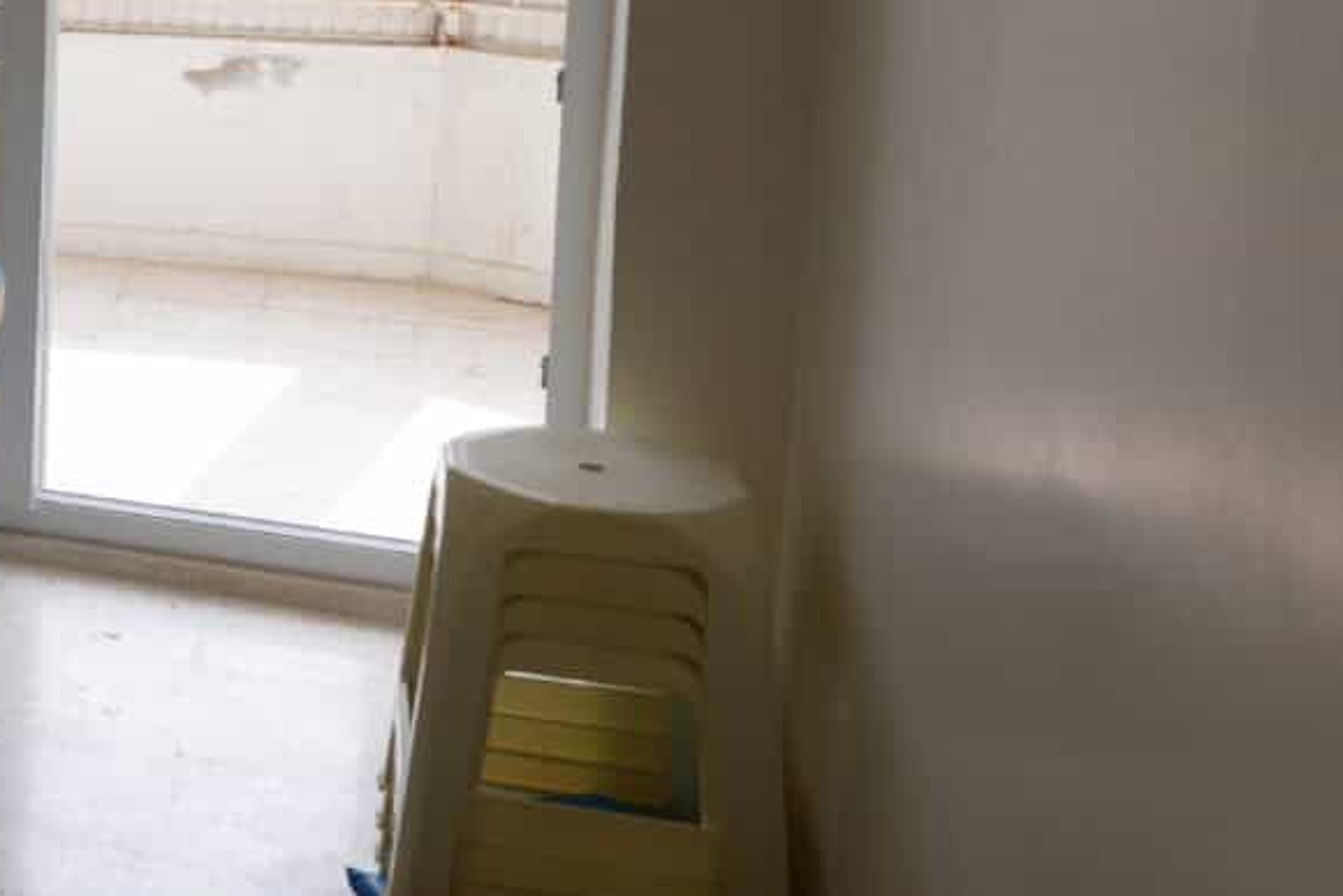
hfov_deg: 22.6
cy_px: -15
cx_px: -959
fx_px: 2239
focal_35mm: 60
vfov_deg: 21.8
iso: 100
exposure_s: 1/200
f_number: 4.5
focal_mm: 17
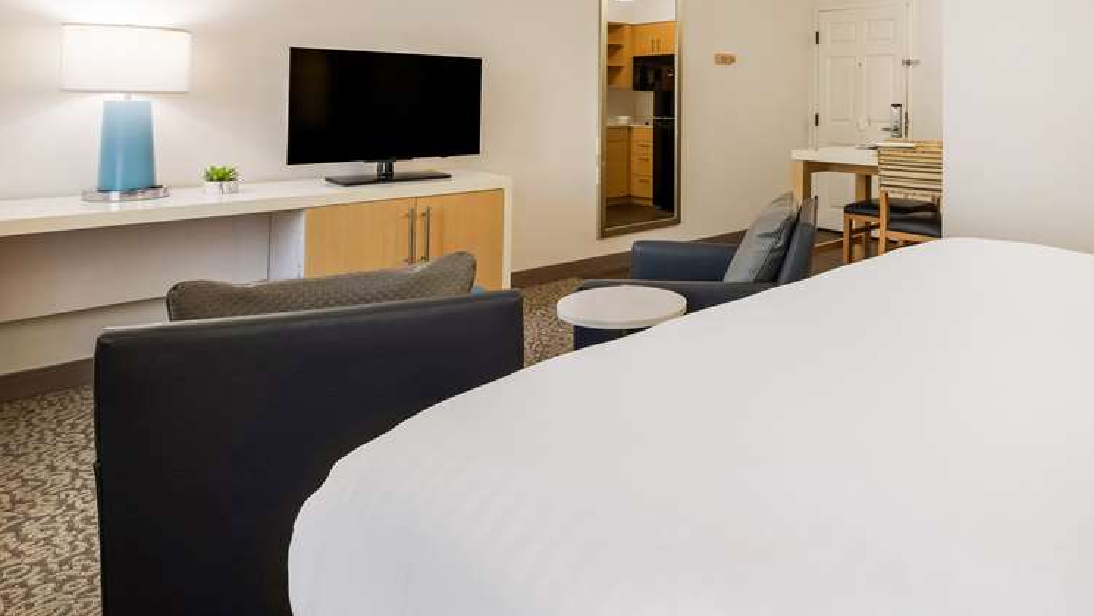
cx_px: 748
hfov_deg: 75.7
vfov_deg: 46.8
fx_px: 667
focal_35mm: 23
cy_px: 122
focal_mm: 16
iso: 320
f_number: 11
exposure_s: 1/5
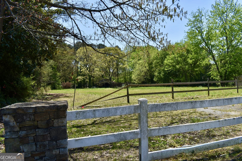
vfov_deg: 47.9
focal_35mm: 27
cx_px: 121
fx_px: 181
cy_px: 80
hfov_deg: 67.4
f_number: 8
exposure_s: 1/250
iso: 110
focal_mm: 18
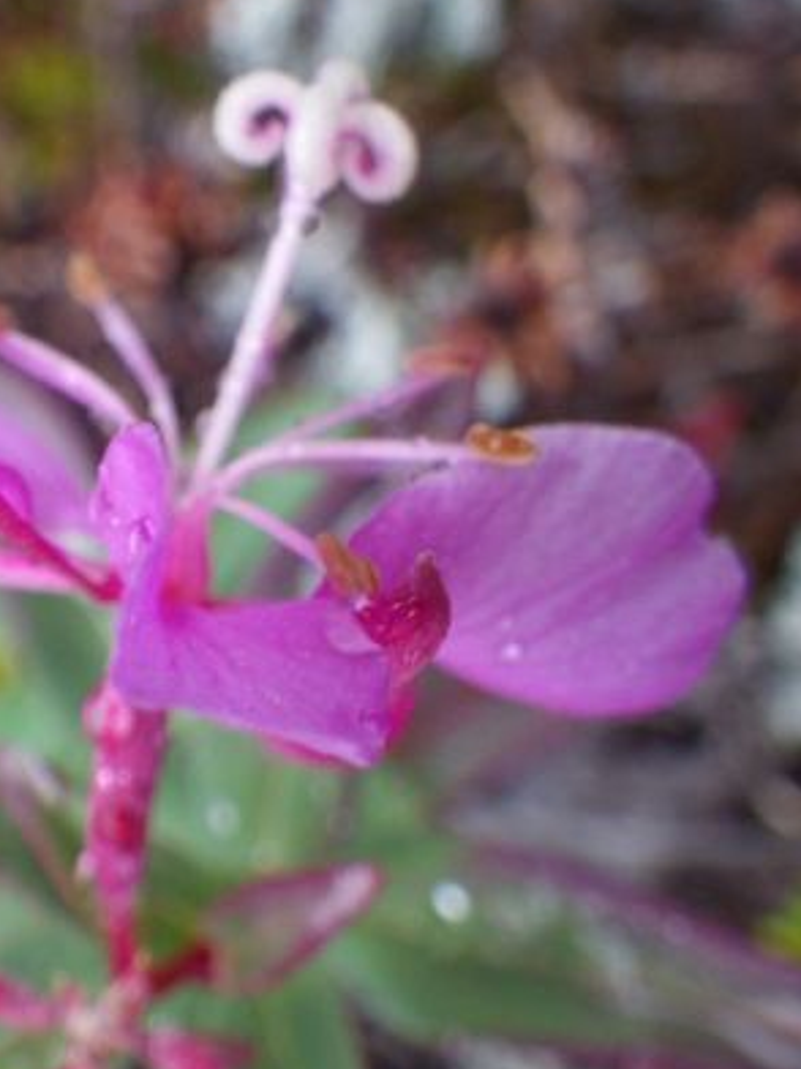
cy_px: 567
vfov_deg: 36.8
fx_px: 1604
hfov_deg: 27.8
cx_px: 242
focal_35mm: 52
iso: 400
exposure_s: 1/50
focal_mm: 6.1
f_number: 3.8
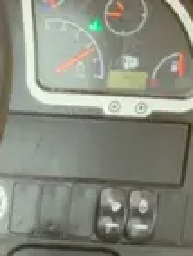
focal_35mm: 165
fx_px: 1223
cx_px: -188
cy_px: 322
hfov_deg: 8.6
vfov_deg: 11.7
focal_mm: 2.87
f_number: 2.2
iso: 160
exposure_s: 1/60
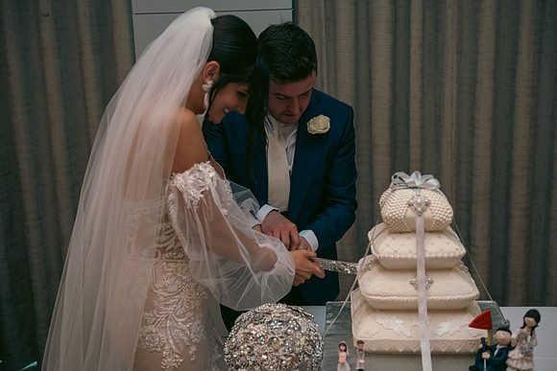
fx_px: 774
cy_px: 186
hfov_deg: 39.6
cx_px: 278
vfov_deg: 27.0
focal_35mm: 50
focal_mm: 50
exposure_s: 1/160
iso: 800
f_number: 3.5
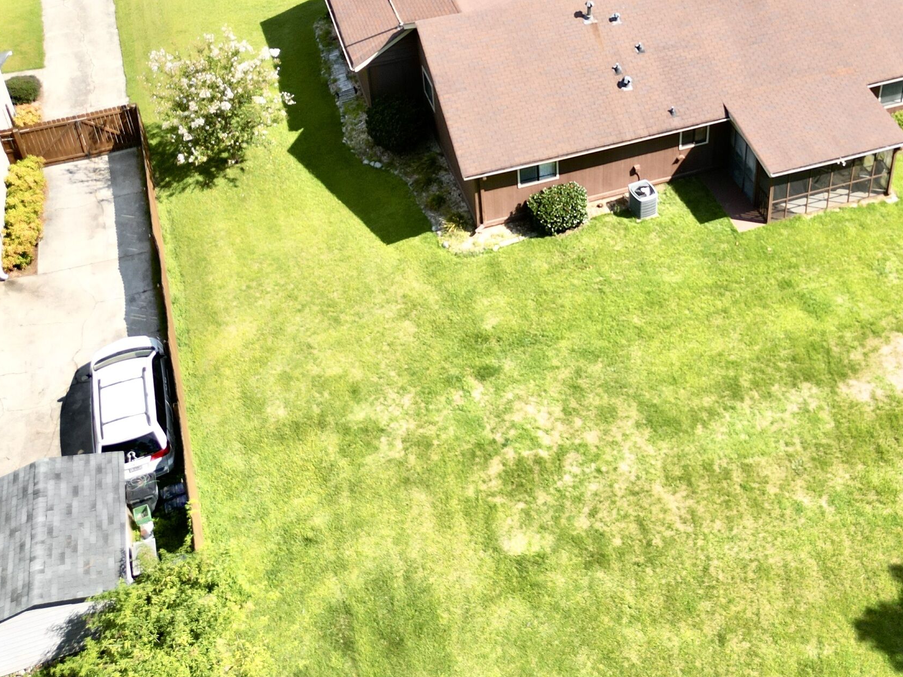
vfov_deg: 32.0
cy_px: 137
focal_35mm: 44
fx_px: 1148
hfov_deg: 42.5
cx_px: 589
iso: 130
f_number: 1.7
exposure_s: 1/1600
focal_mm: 6.72
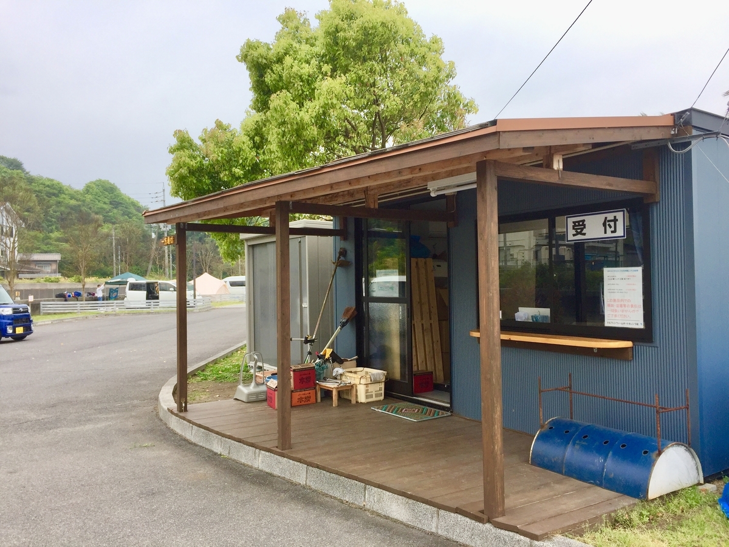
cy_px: 274
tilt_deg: -0.1
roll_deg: +1.3
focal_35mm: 29
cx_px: 364
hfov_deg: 61.7
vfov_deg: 48.2
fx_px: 611
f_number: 2.2
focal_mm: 4.15
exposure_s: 1/590
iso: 32
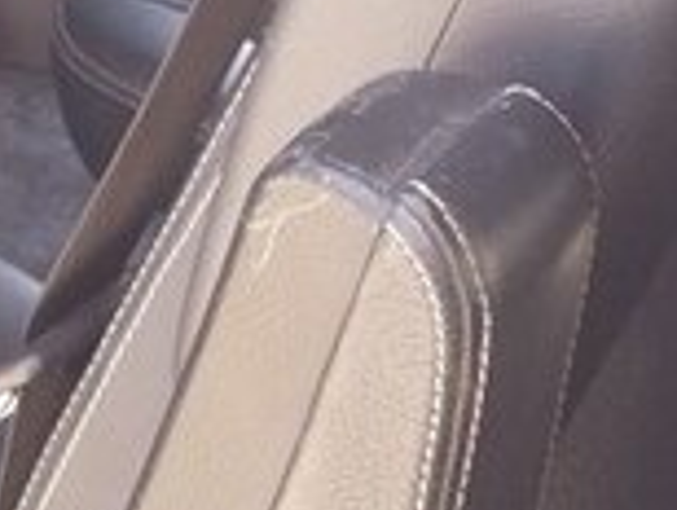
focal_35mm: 120
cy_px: -442
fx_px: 2351
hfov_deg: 14.8
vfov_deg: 11.4
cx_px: -435
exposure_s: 1/50
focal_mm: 3.7
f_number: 1.9
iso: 80
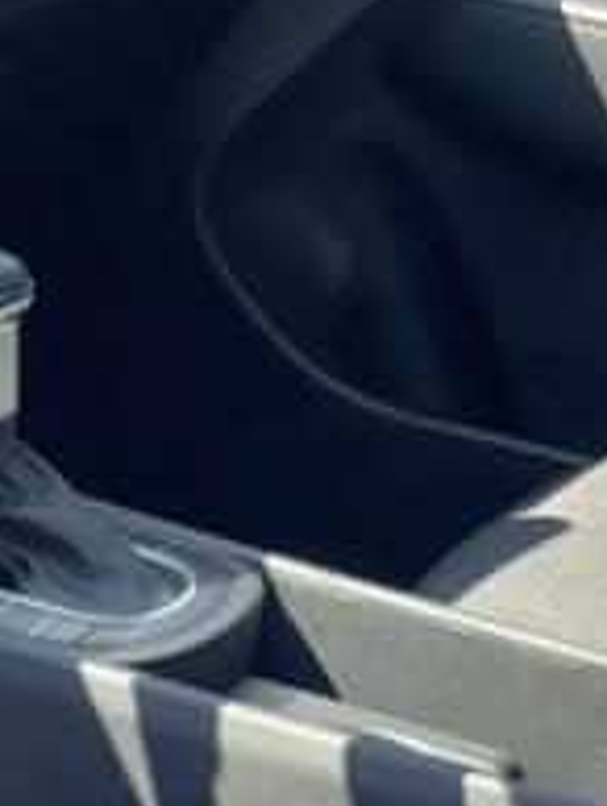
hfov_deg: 10.2
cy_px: 839
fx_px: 3196
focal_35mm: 137
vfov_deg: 14.1
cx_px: -536
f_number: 1.6
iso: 40
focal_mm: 4.2
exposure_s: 1/121
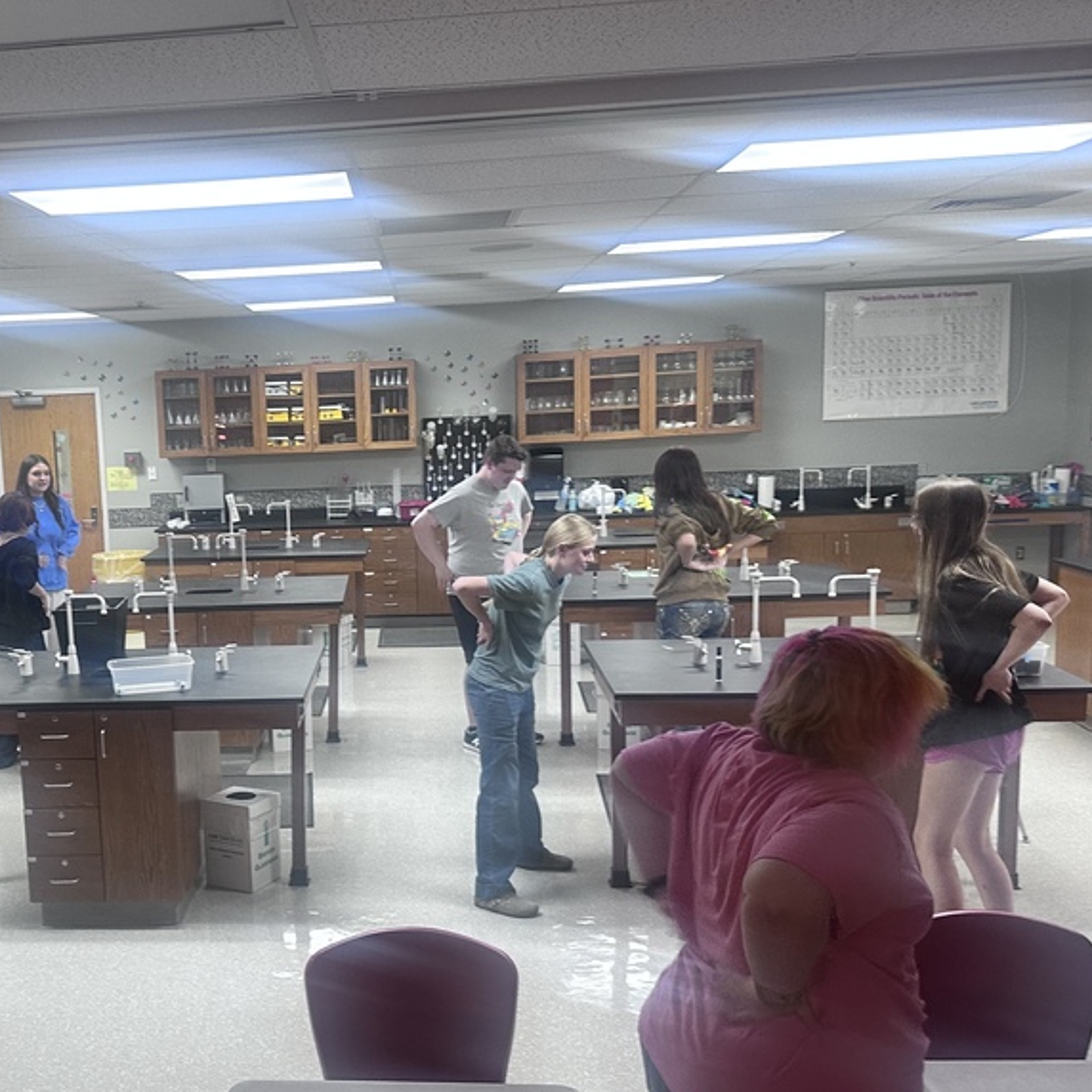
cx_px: 281
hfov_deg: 42.6
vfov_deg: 43.7
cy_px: 630
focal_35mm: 38
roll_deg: +3.3
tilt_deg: -8.1
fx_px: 1356
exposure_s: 1/60
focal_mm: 6.86
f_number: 1.78
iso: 200
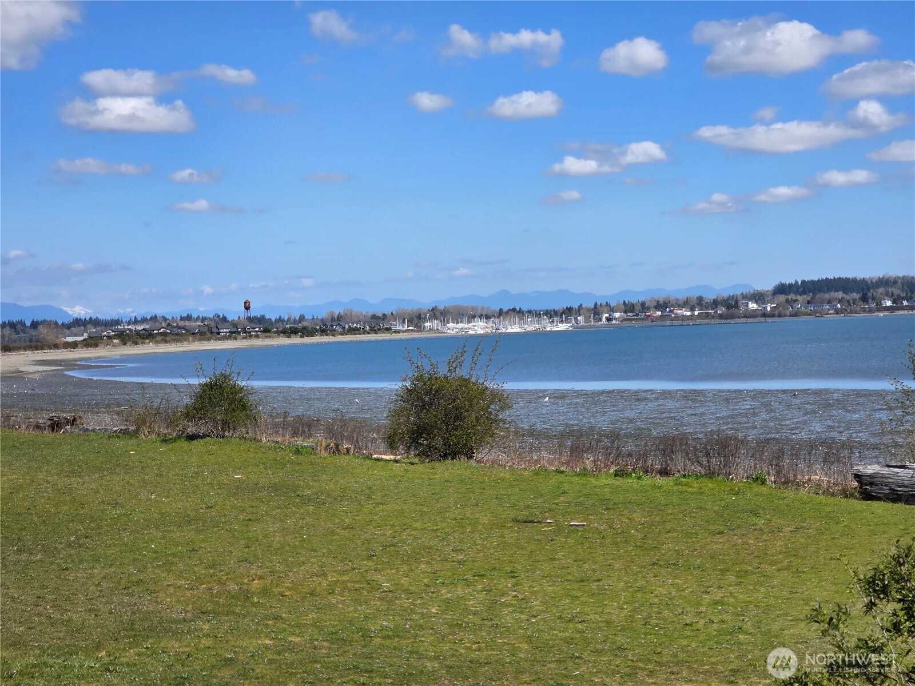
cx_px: 458
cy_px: 343
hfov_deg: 28.2
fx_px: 1824
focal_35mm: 69
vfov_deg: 21.3
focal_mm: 7
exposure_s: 1/1814
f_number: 2.4
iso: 25
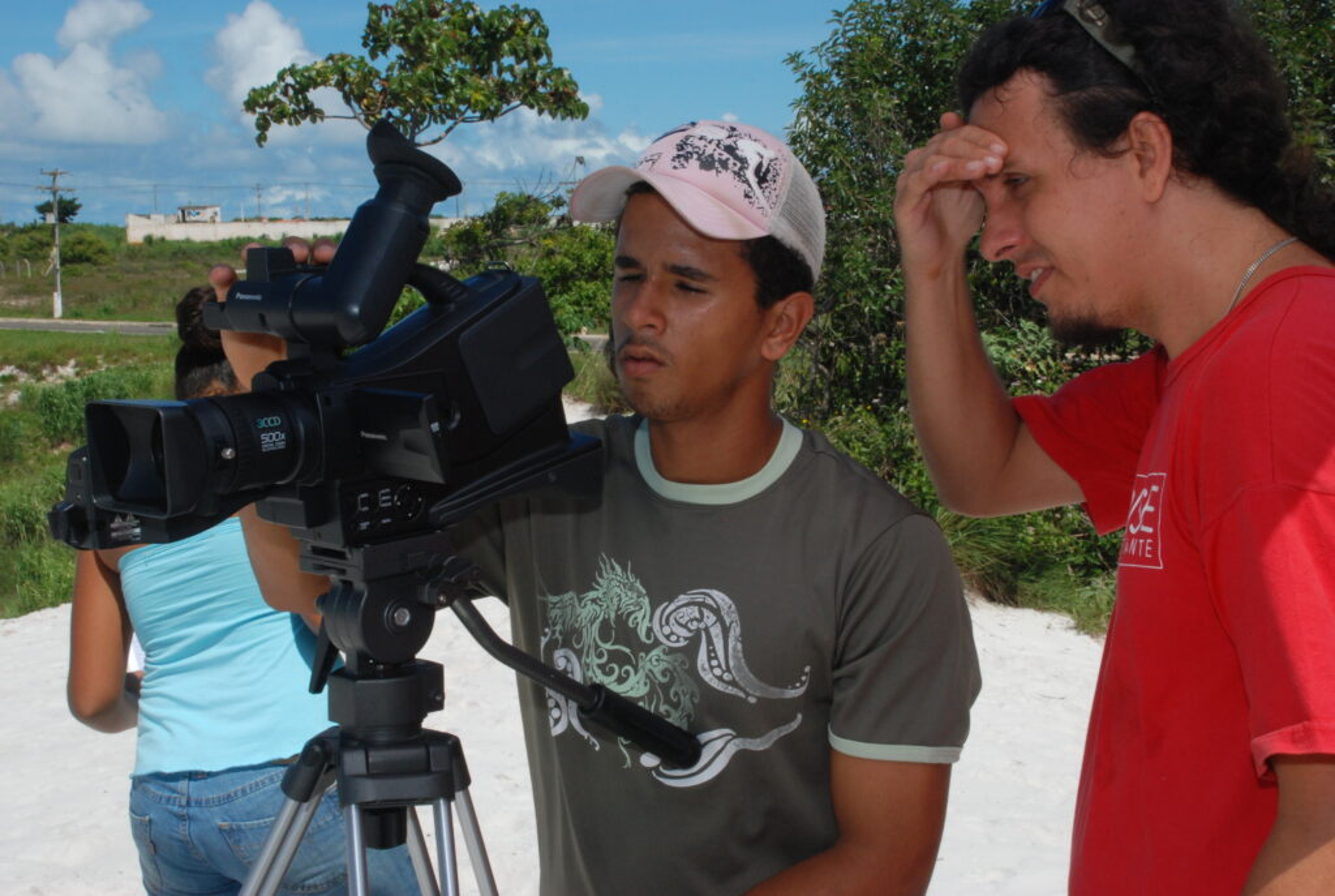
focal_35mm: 52
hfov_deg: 37.8
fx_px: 1951
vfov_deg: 25.9
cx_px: 668
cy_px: 448
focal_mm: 35
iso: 400
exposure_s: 1/125
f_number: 22
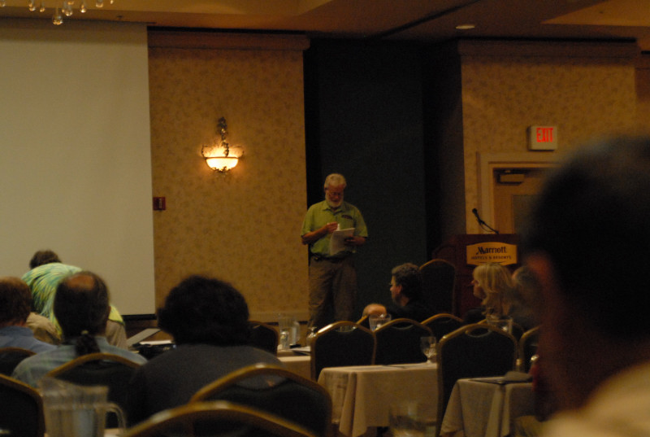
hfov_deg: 21.9
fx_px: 1683
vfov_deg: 14.8
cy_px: 218
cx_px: 325
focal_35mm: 93
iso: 1600
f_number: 3.5
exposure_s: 1/50
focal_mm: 62
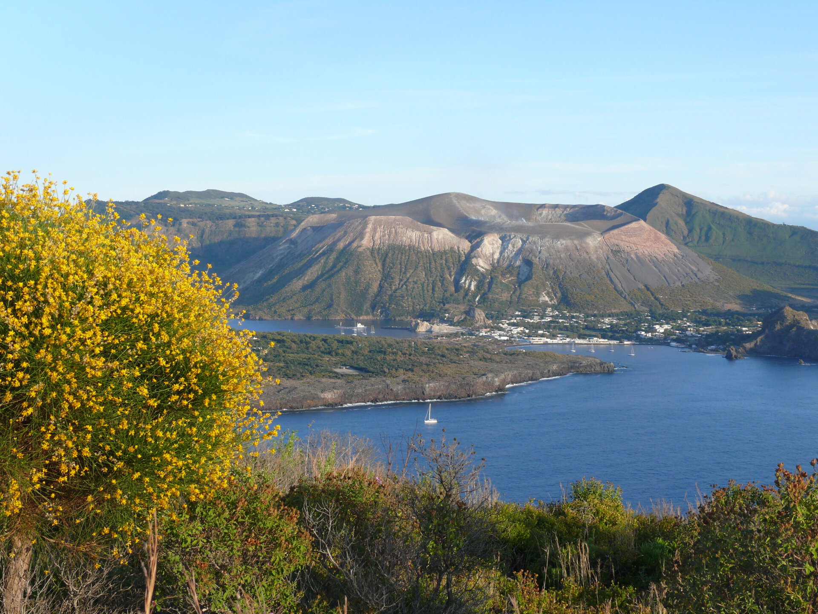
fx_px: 1394
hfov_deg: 32.7
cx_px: 409
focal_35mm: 59
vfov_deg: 24.8
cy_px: 307
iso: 100
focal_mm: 12.5
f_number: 5
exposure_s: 1/250
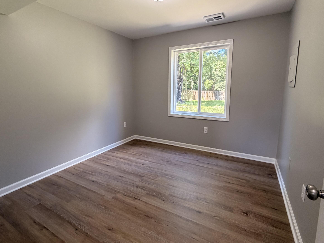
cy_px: 110
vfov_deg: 71.4
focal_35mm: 18
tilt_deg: -8.8
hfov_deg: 87.7
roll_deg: +0.1
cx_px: 160
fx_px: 168
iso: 200
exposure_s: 1/120
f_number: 2.2
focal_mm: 2.22
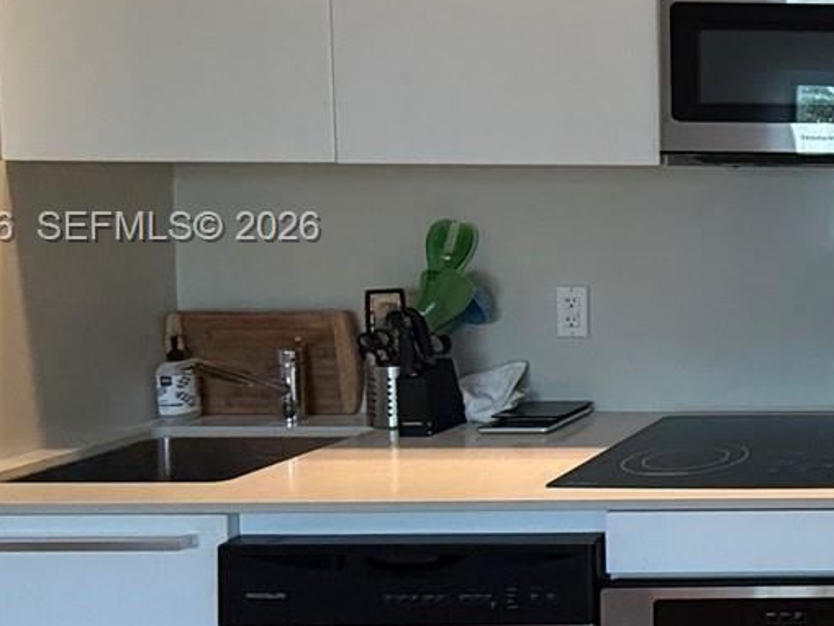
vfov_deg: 32.7
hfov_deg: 31.5
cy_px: 229
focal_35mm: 44
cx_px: 1121
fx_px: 1060
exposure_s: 1/60
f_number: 2.2
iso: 320
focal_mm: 2.22
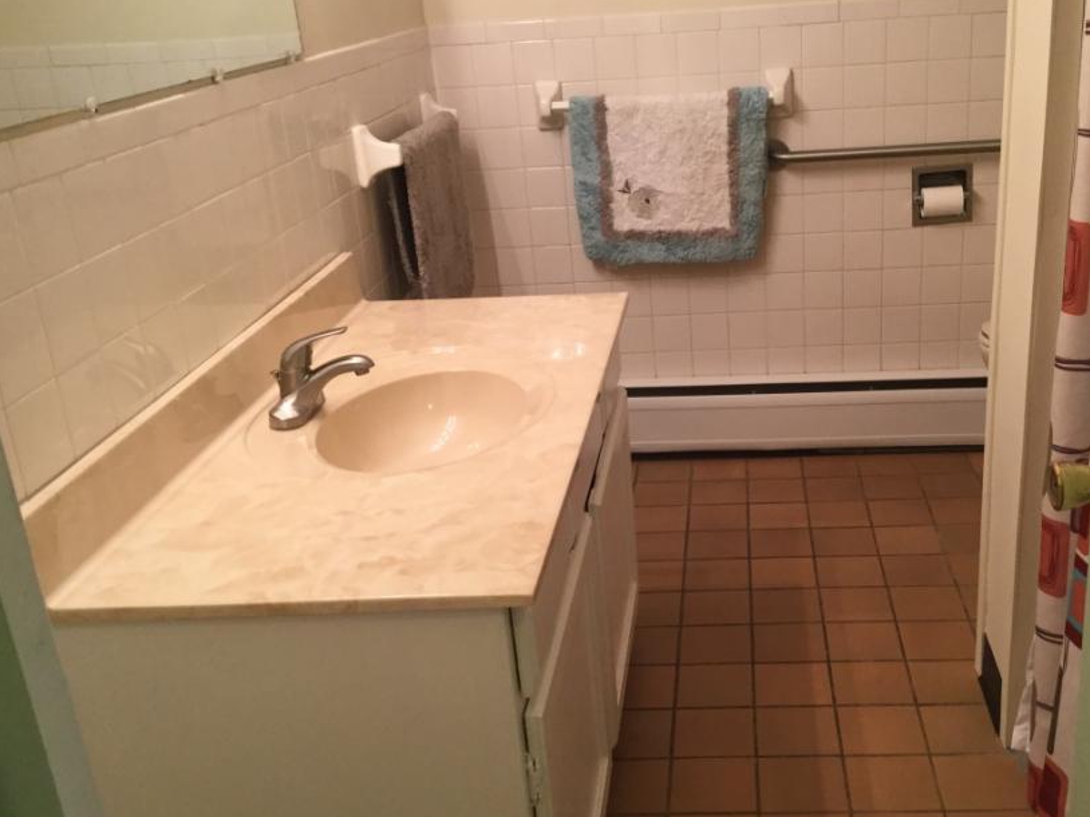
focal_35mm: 39
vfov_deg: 36.8
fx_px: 1228
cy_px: 445
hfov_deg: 47.6
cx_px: 660
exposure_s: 1/30
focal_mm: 3.3
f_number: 2.4
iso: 64
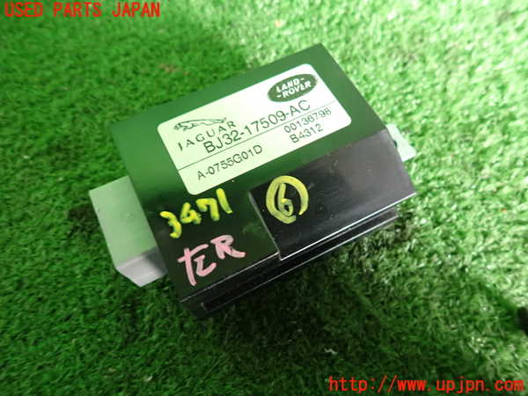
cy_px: 198
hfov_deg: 69.4
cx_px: 264
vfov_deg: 54.9
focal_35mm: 25
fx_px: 381
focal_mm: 4.5
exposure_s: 1/30
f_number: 2
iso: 250
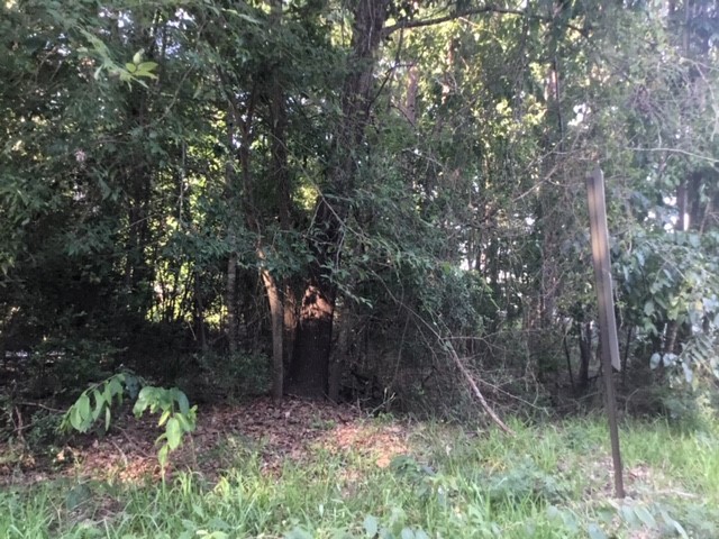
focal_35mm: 31
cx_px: 360
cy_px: 270
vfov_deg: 45.4
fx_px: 644
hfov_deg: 58.4
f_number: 2.4
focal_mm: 3.3
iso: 25
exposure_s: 1/30
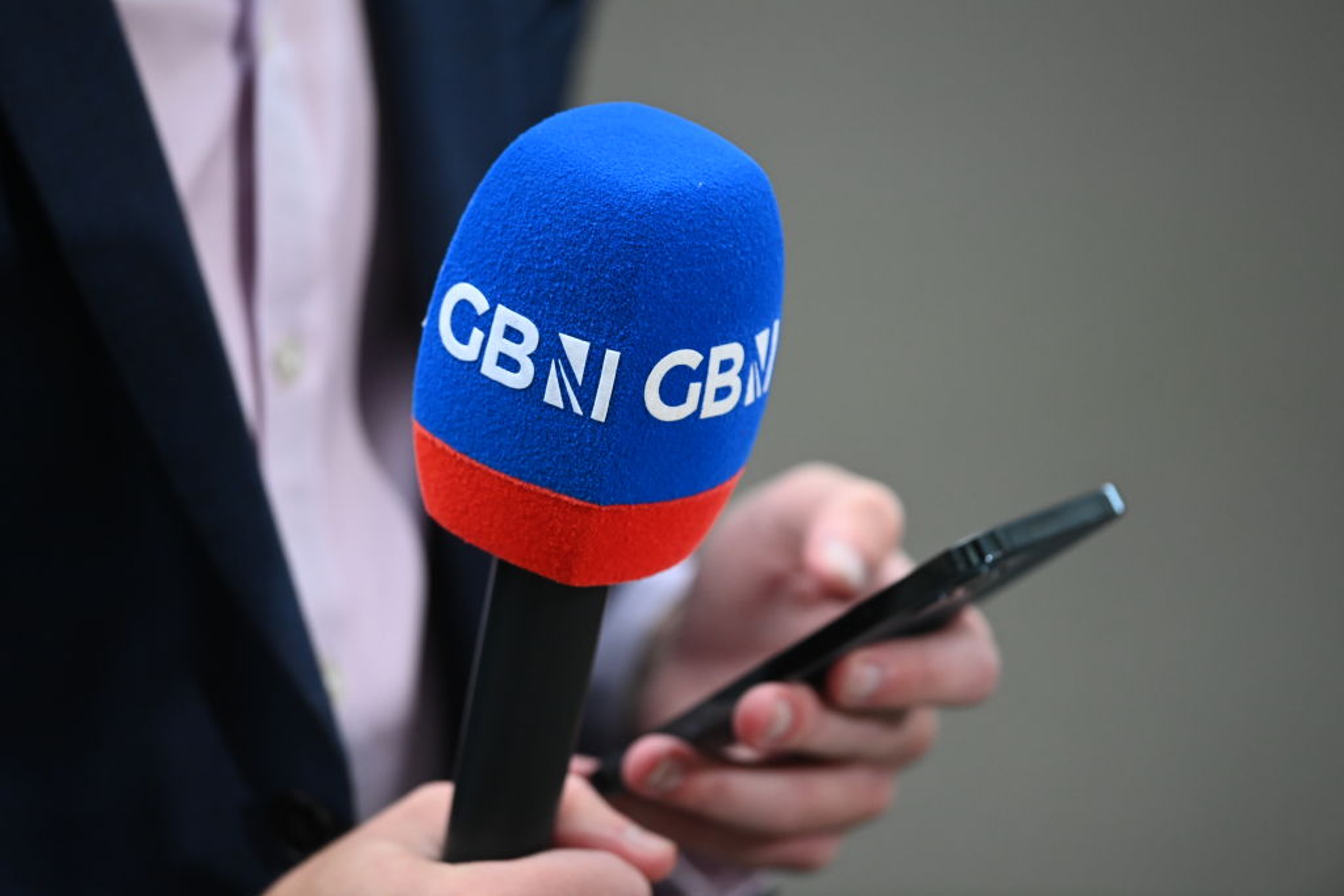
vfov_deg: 2.8
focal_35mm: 500
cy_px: 448
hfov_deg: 4.1
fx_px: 18668
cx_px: 672
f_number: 4
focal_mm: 500
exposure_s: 1/1000
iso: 3200
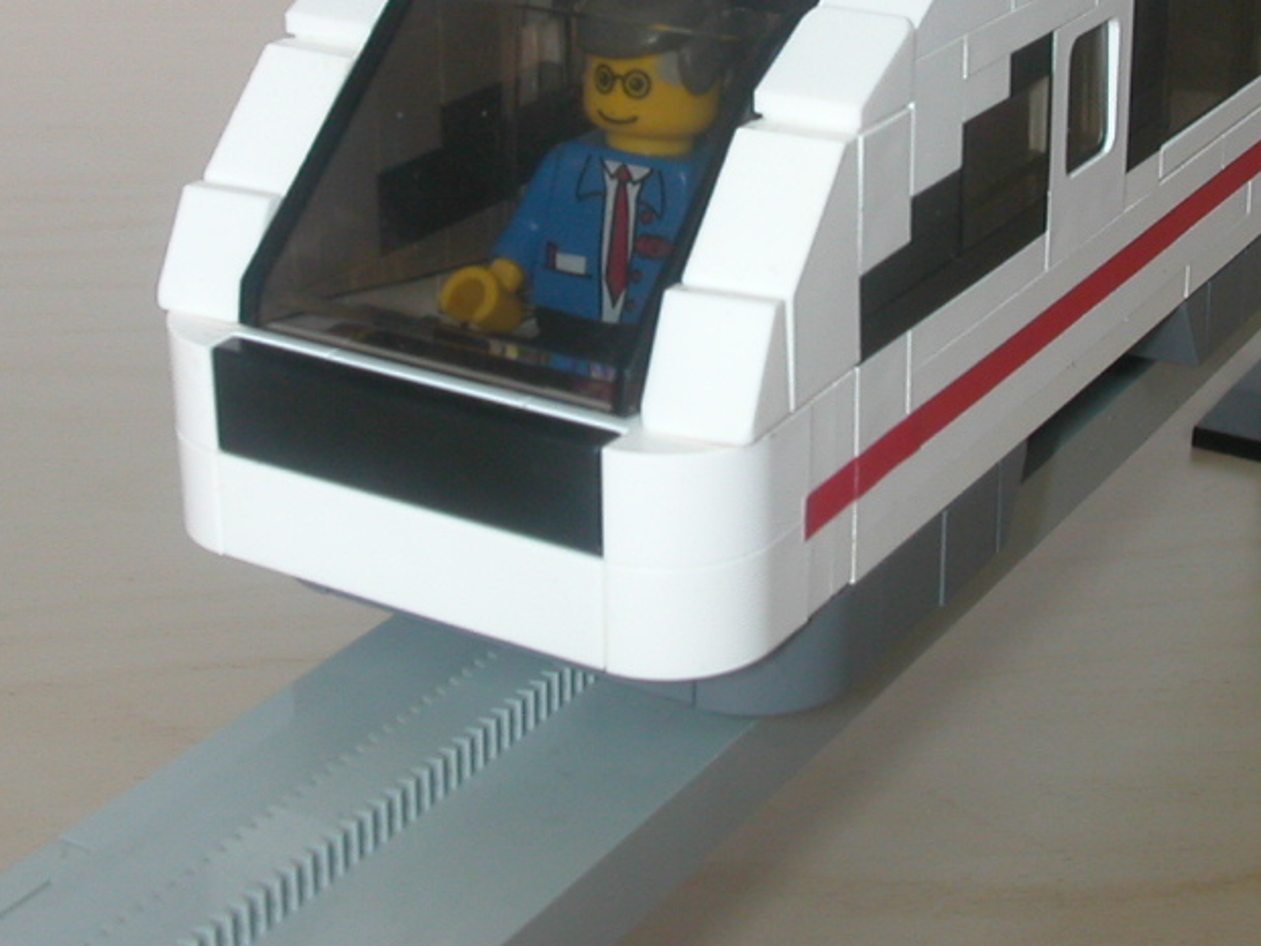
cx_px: 722
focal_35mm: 71
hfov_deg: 27.4
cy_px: 210
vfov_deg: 20.5
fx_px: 2586
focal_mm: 6.6
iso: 100
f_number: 4.8
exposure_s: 1/30
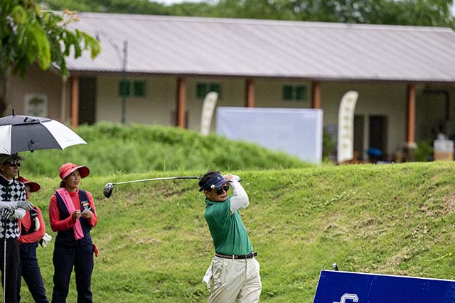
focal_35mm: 255
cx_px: 212
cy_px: 181
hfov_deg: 8.1
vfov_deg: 5.4
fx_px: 3223
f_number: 2.8
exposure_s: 1/3200
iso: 800
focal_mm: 170
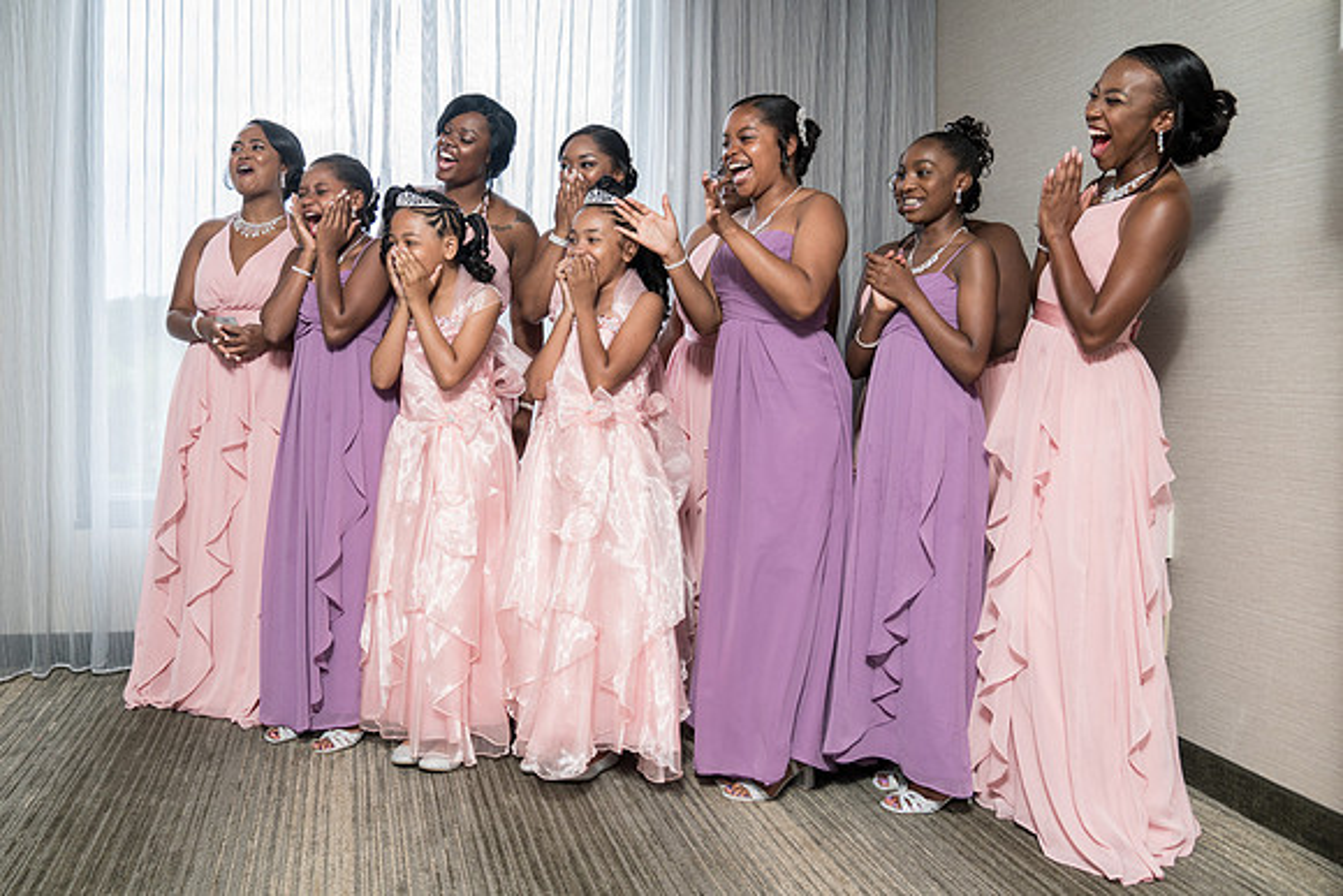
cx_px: 591
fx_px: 1128
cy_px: 394
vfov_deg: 43.2
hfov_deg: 61.3
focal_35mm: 30
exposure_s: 1/200
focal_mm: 27
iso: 640
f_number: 4
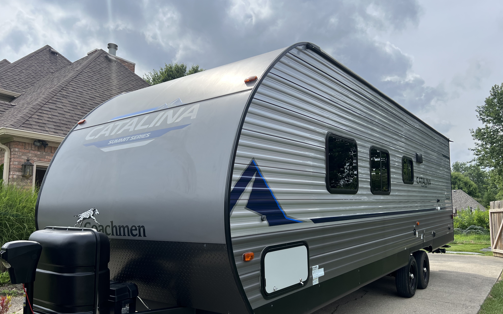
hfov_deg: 66.5
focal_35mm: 28
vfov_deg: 44.3
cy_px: 187
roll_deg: -0.7
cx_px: 248
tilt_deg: +5.0
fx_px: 384
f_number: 1.5
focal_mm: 5.7
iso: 50
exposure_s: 1/3257
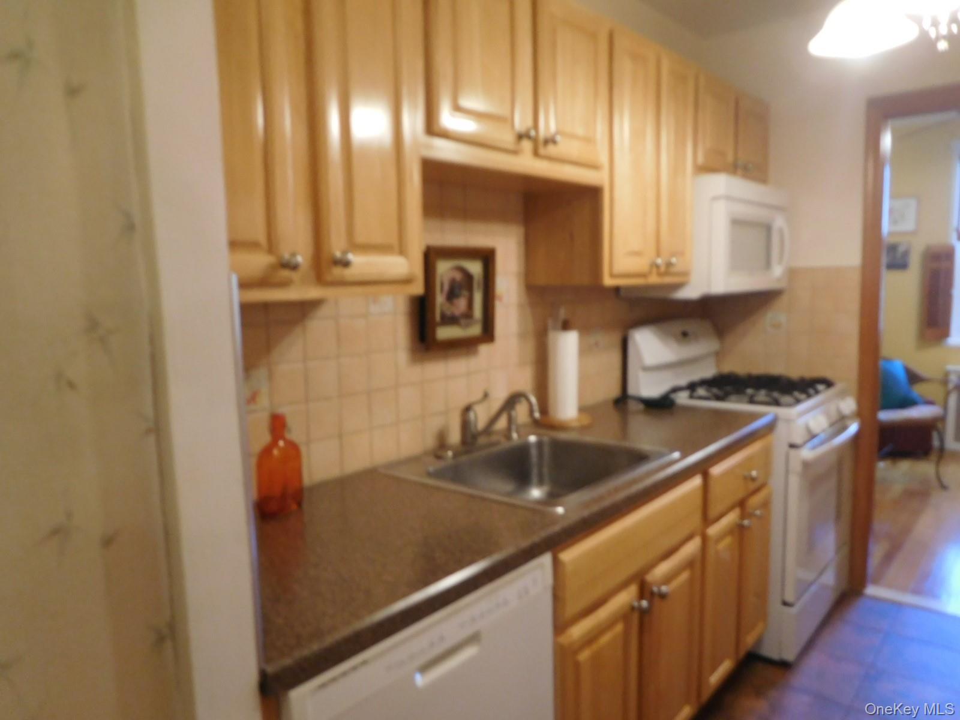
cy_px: 360
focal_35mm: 25
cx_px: 480
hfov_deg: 69.4
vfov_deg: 54.9
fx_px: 693
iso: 280
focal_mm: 4.5
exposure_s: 1/30
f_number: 3.4
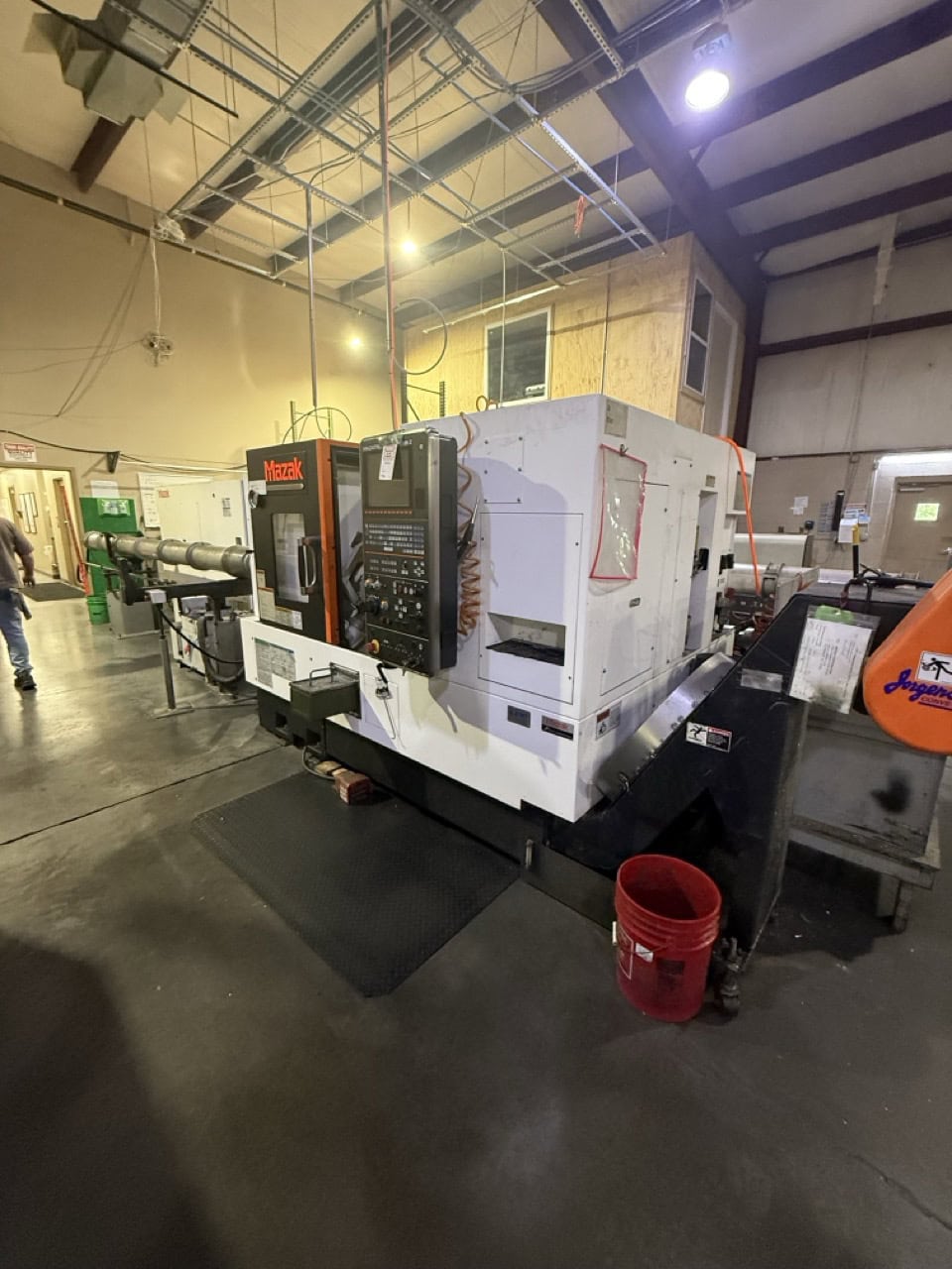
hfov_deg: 85.7
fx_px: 513
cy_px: 634
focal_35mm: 14
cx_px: 476
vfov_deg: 102.1
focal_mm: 2.2
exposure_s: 1/60
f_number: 2.2
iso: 500
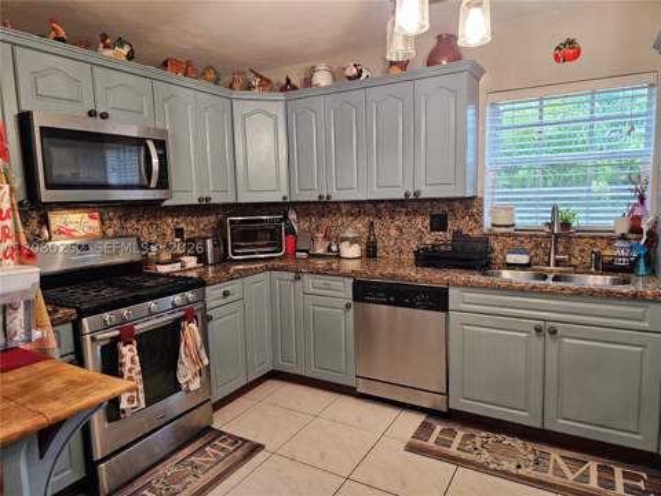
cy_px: 248
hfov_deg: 73.9
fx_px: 439
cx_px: 330
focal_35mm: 23
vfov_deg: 58.9
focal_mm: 6.3
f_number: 1.7
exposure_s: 1/120
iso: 640
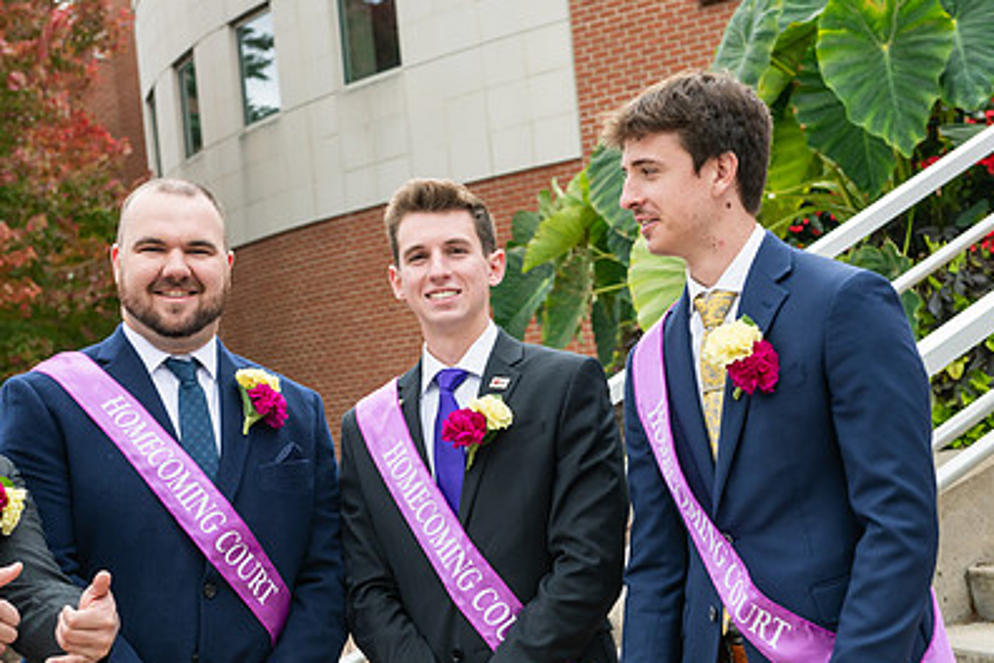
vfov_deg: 16.6
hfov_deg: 24.8
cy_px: 438
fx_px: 2264
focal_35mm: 82
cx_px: 444
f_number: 5.6
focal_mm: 56
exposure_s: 1/320
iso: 200
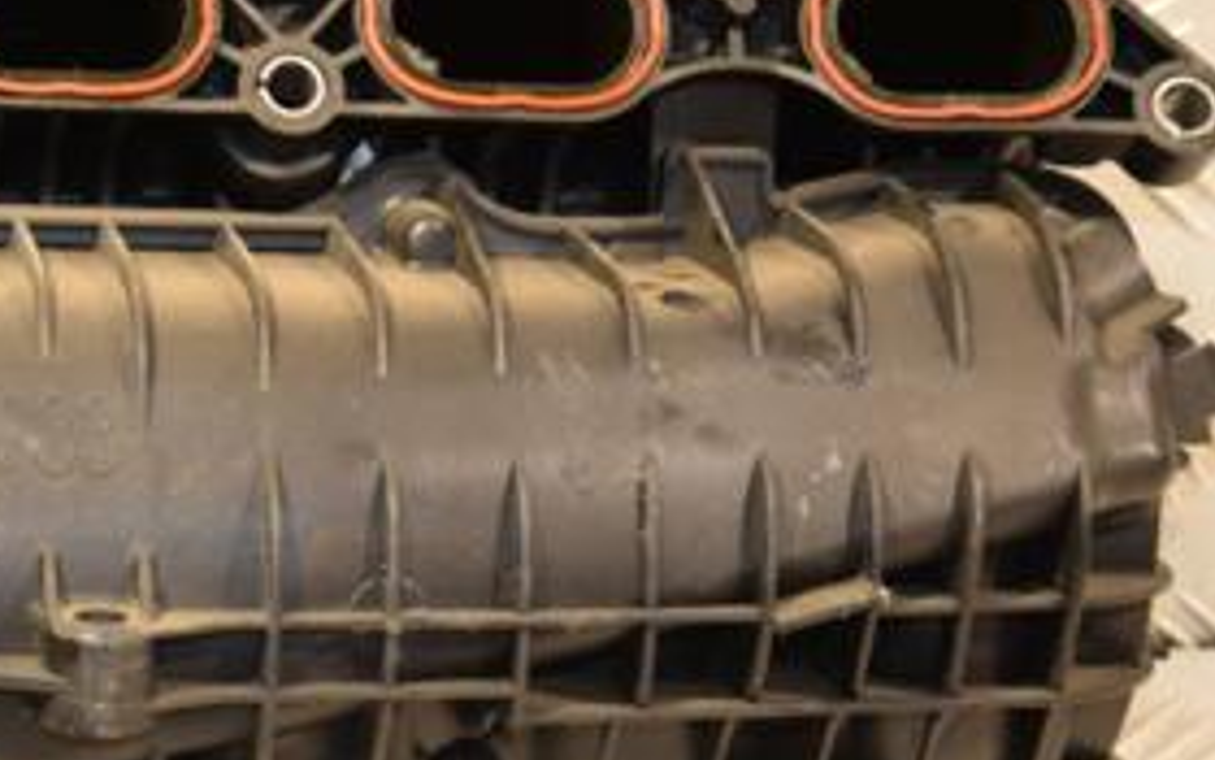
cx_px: 230
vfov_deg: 8.4
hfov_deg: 13.3
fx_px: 5199
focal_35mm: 157
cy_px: 356
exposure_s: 1/80
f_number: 5.6
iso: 800
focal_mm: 48
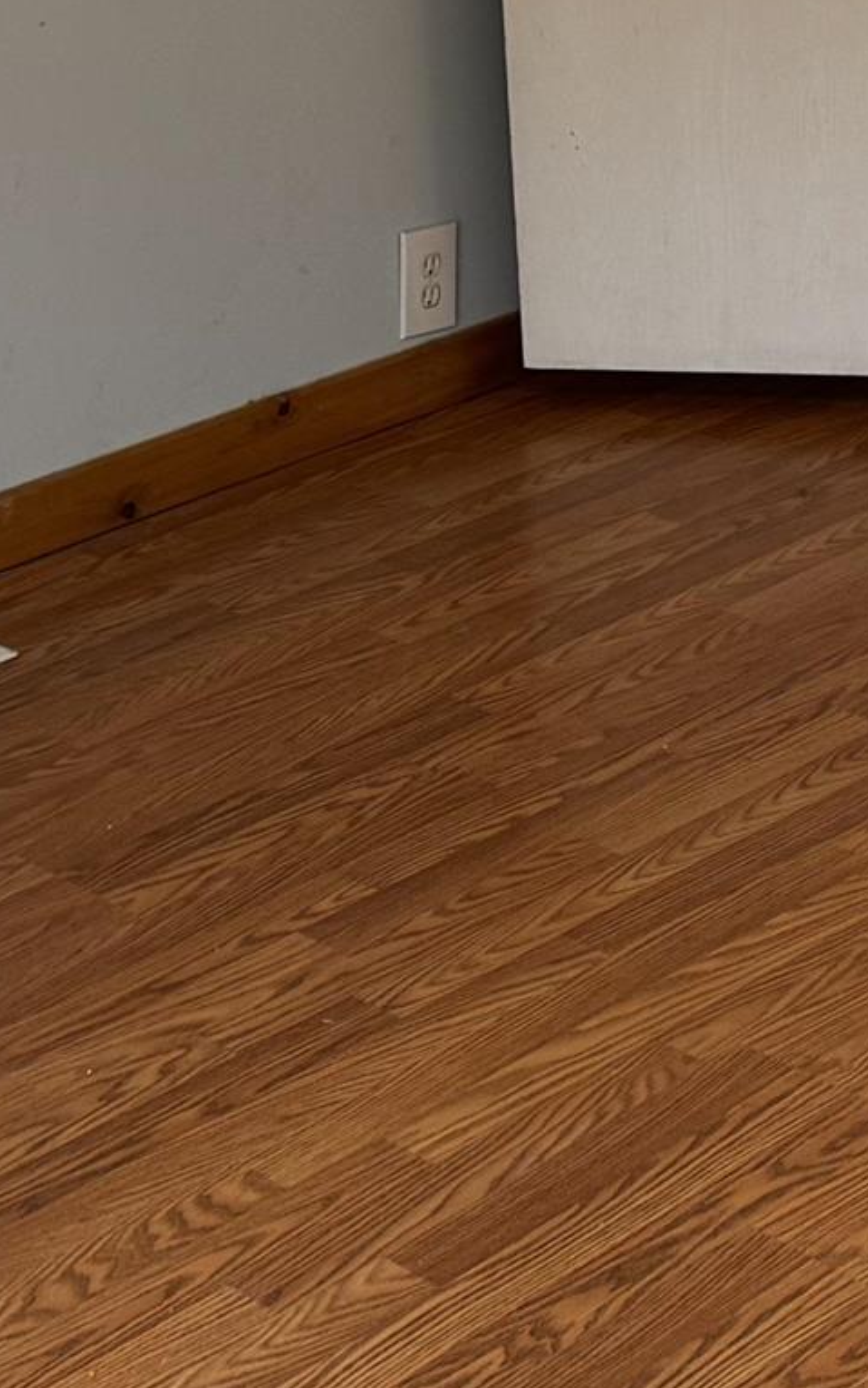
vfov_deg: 20.1
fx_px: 3859
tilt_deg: -16.2
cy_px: 181
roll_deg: +2.0
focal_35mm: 102
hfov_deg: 12.8
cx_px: 734
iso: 200
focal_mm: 6.76
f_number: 1.78
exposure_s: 1/60
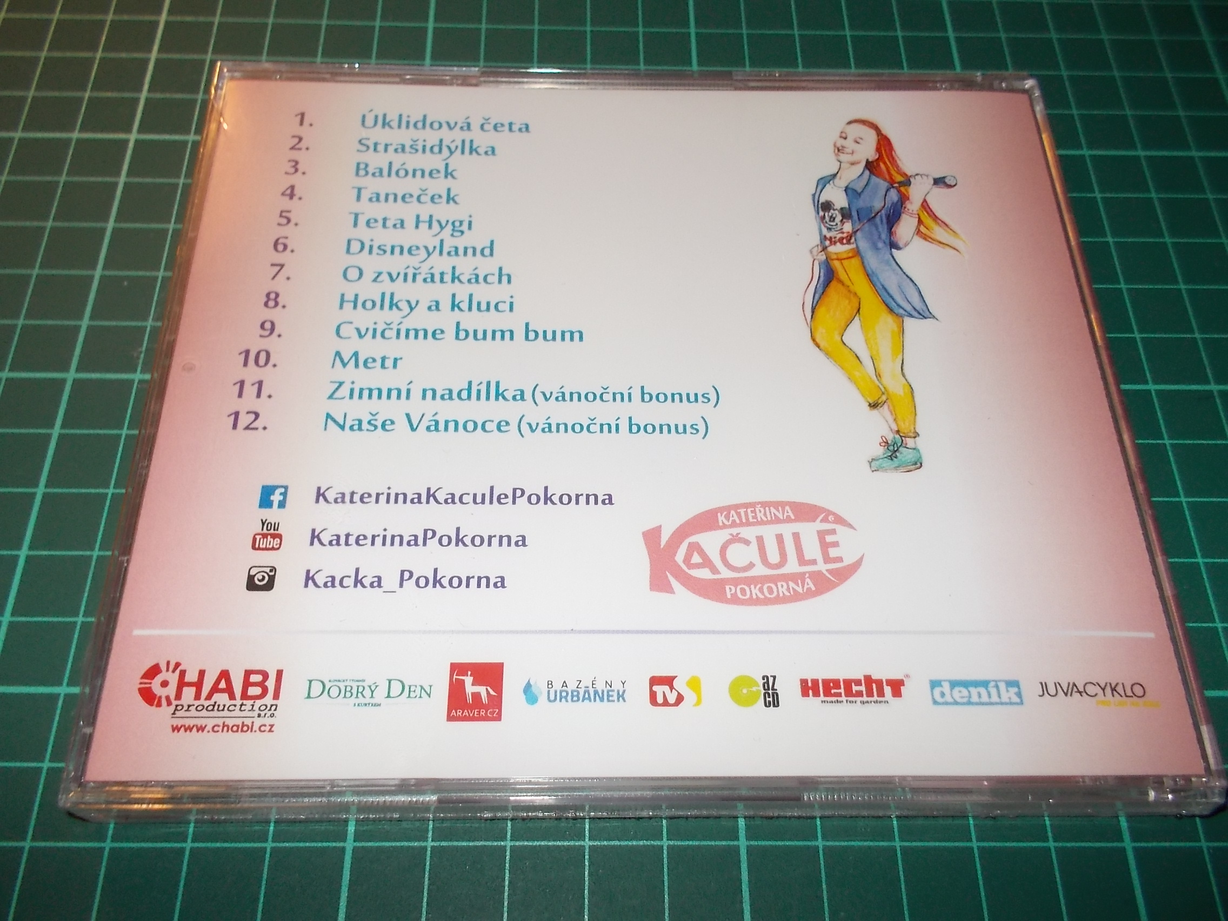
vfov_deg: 48.2
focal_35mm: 29
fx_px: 1029
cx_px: 614
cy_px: 460
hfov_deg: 61.7
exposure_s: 1/30
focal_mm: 4.1
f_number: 3.3
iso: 200
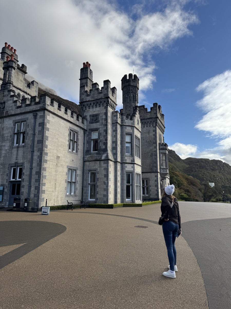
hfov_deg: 56.8
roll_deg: +0.7
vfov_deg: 71.6
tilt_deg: +11.1
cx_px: 116
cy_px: 154
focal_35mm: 24
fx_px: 214
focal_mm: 6.76
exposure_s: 1/4049
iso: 80
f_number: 1.78
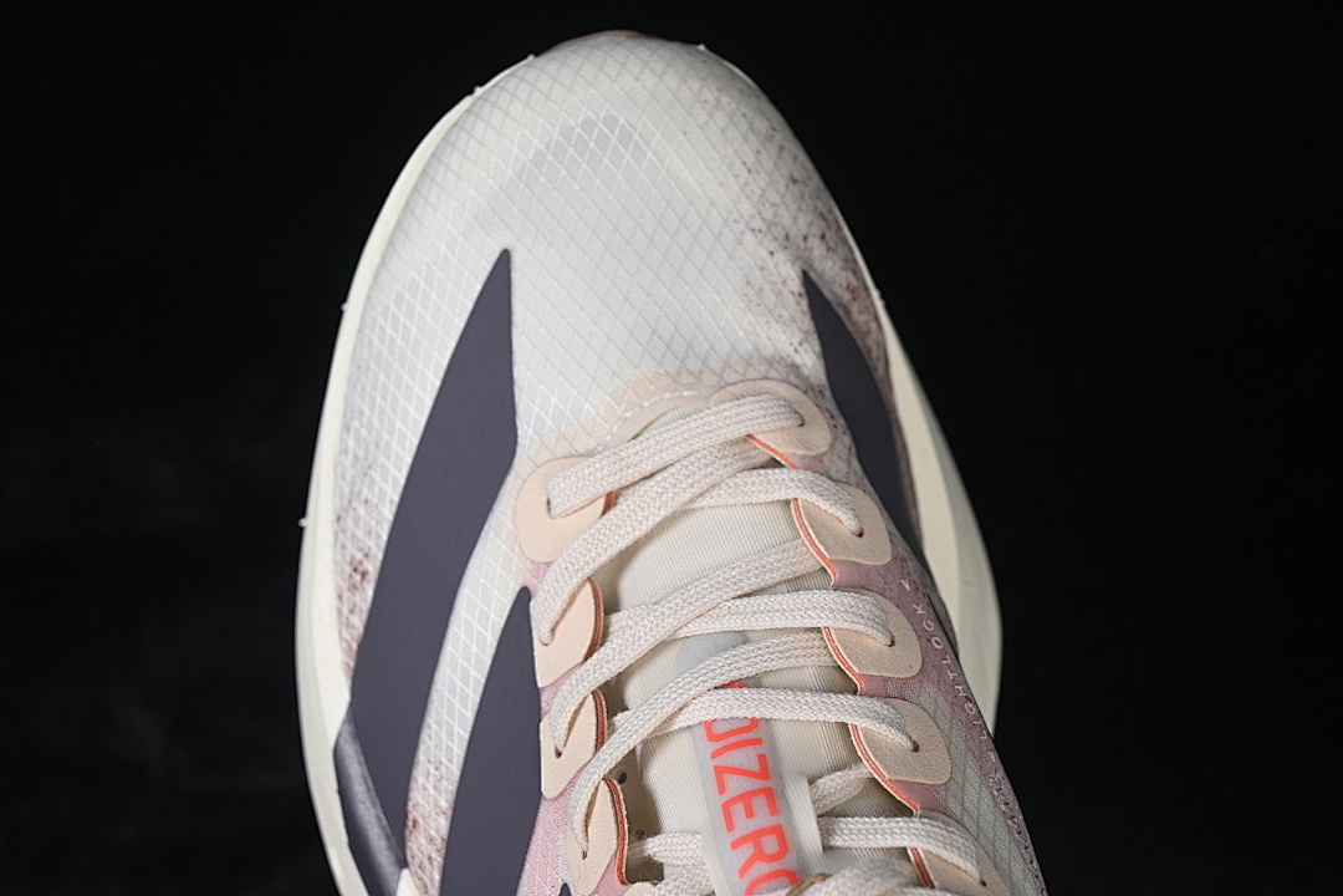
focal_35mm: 75
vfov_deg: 18.2
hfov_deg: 27.0
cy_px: 448
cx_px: 672
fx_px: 2798
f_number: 7.1
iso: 160
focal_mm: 50
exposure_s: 1/60
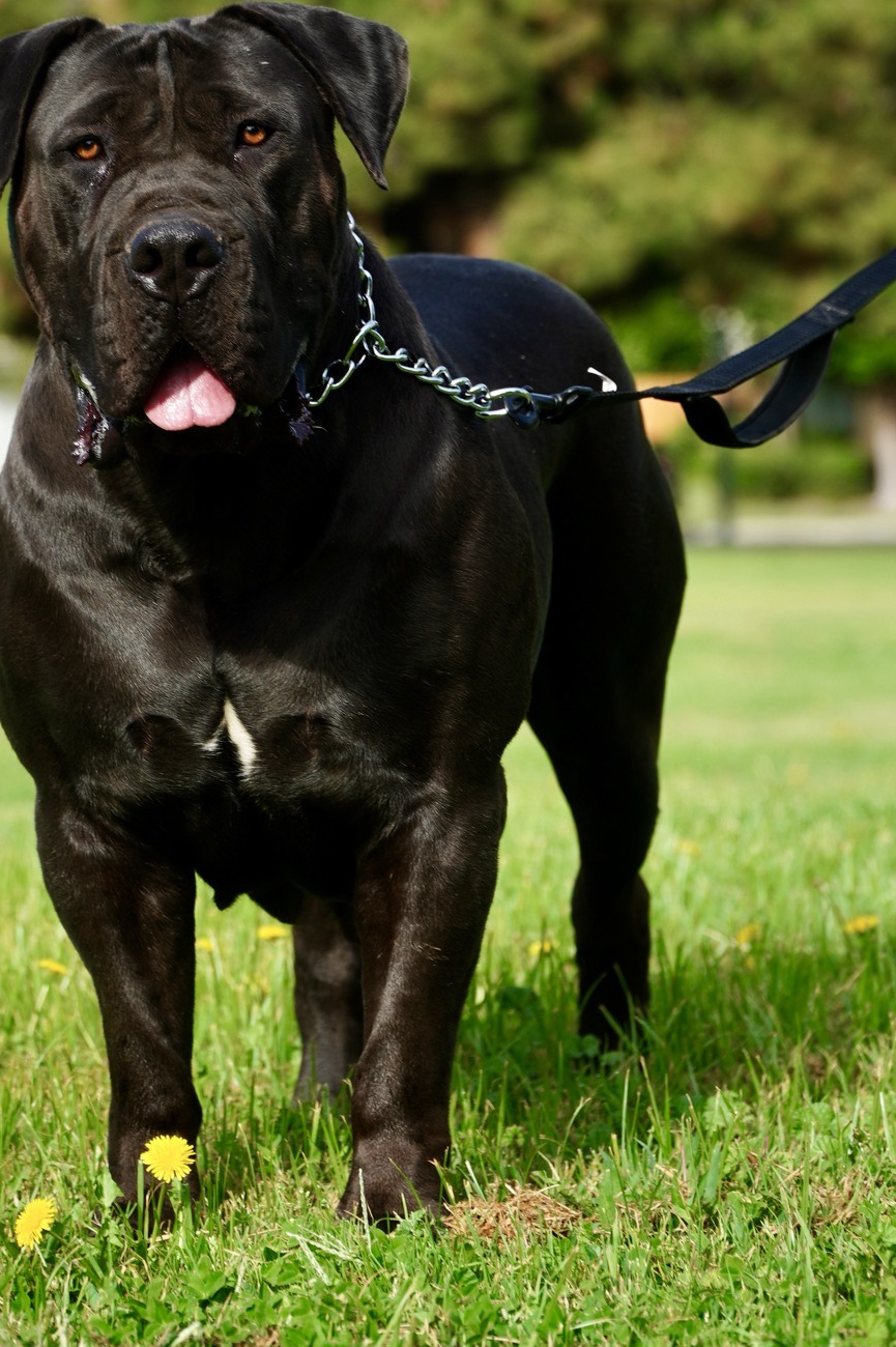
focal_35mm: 144
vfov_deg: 14.2
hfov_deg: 9.5
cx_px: 409
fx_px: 5383
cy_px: 525
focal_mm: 78
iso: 100
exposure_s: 1/500
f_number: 4.5
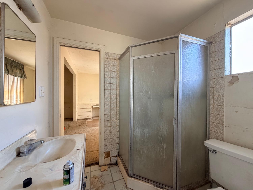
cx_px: 126
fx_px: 102
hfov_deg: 102.1
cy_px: 95
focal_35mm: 14
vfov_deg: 85.7
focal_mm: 2.22
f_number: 2.2
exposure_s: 1/71
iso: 320
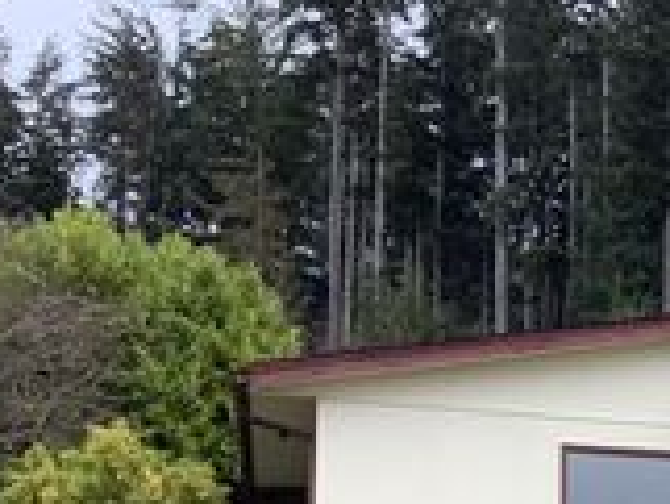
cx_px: 920
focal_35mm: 96
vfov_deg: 14.6
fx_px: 1859
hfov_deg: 18.7
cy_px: 710
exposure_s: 1/120
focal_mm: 3.3
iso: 50
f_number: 2.4
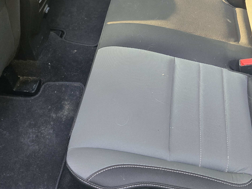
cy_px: 53
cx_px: 120
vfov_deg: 33.1
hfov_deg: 43.8
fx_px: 313
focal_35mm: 43
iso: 400
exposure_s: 1/120
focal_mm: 5.4
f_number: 1.8
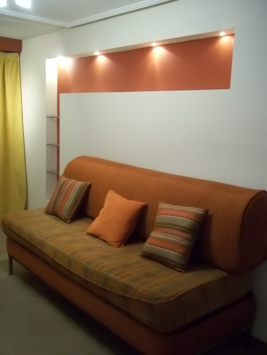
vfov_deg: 51.4
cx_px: 134
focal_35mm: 36
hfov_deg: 39.7
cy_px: 178
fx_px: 370
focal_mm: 6.5
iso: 320
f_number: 3.1
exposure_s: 1/30
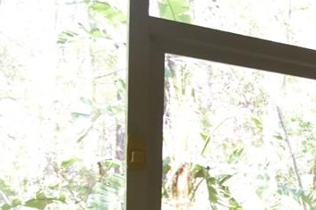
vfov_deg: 19.2
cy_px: 231
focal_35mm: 68
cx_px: 564
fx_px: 597
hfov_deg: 20.8
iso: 400
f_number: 4.5
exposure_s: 1/80
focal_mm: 10
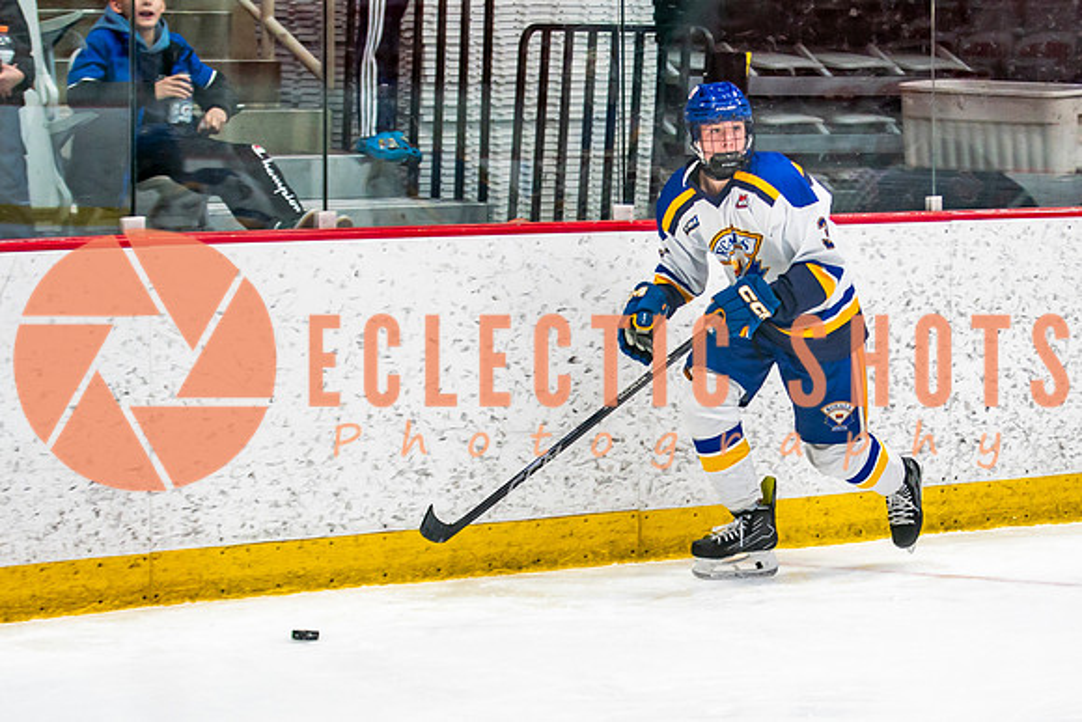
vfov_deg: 8.5
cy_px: 361
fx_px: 4865
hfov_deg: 12.7
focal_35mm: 162
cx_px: 800
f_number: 2.8
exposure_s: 1/640
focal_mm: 80
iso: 640
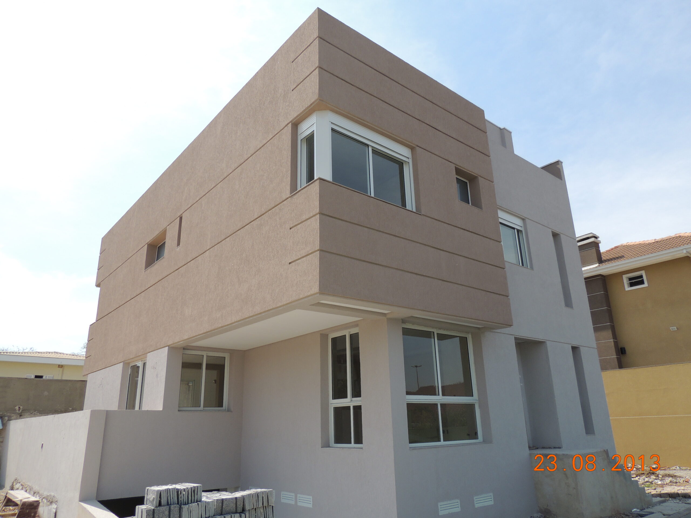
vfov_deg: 56.8
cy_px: 259
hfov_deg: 71.6
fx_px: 479
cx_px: 346
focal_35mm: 24
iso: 100
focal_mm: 4.3
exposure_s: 1/1250
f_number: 3
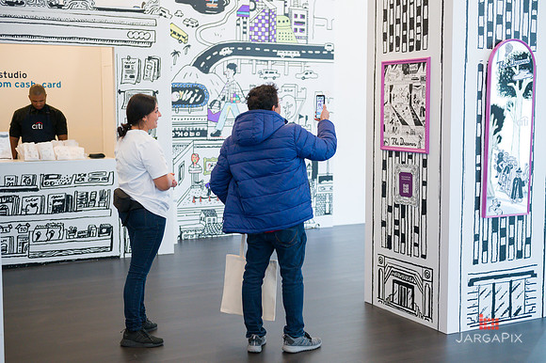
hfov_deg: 39.6
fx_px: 758
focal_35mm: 50
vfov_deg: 27.0
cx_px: 273
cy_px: 182
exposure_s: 1/320
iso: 2500
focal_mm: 50
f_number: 3.5
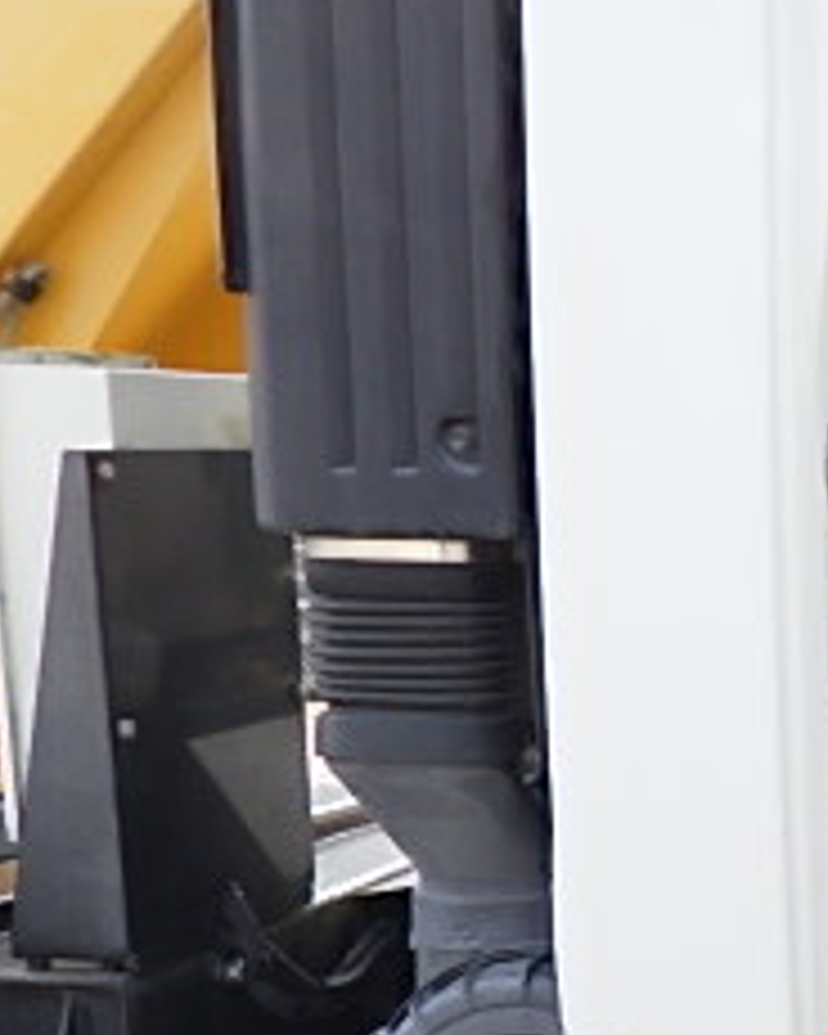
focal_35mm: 76
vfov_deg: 24.3
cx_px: 1400
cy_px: 945
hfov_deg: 17.2
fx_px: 2328
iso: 250
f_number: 4.2
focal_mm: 5
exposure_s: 1/320
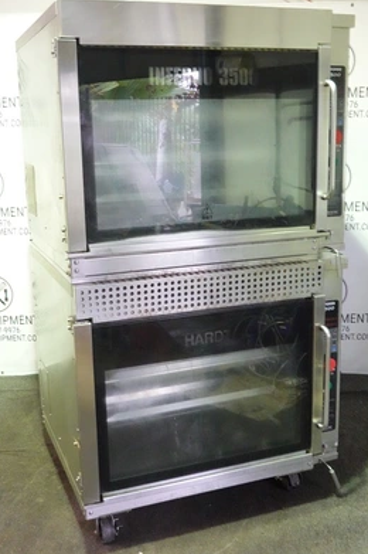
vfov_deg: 44.5
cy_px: 275
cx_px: 183
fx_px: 676
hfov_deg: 30.5
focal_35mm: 44
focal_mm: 15.9
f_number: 7.1
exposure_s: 1/15
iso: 3200
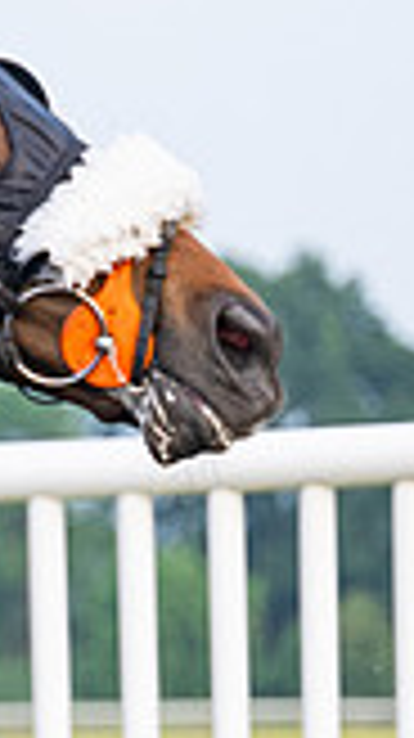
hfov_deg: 2.8
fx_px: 8409
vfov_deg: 5.0
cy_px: 351
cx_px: -775
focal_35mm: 430
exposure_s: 1/640
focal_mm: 98
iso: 400
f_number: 4
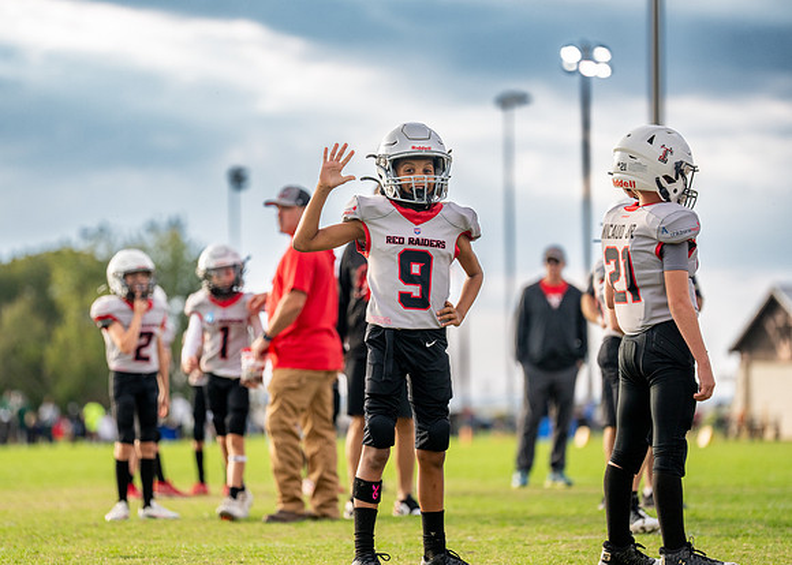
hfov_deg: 11.7
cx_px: 352
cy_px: 277
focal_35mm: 171
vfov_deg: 8.4
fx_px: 3852
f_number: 2.8
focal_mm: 155
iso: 400
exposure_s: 1/1600
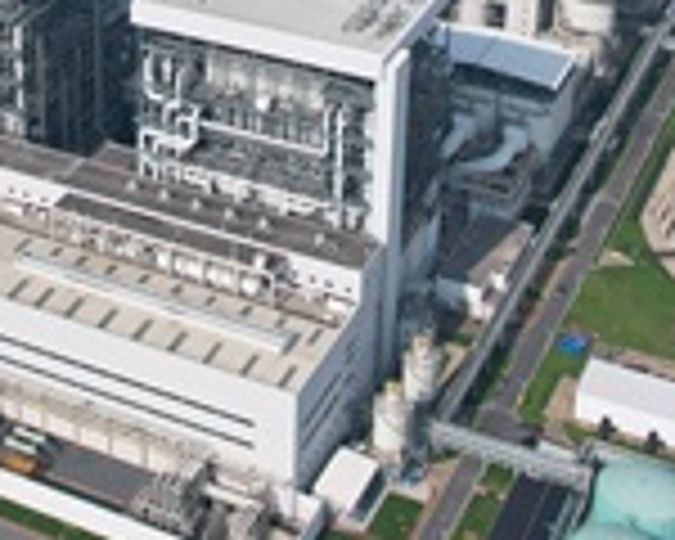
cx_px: 27
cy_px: -194
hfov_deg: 22.0
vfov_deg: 17.0
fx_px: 1678
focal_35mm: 84
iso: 130
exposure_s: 1/3000
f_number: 2.8
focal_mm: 8.38
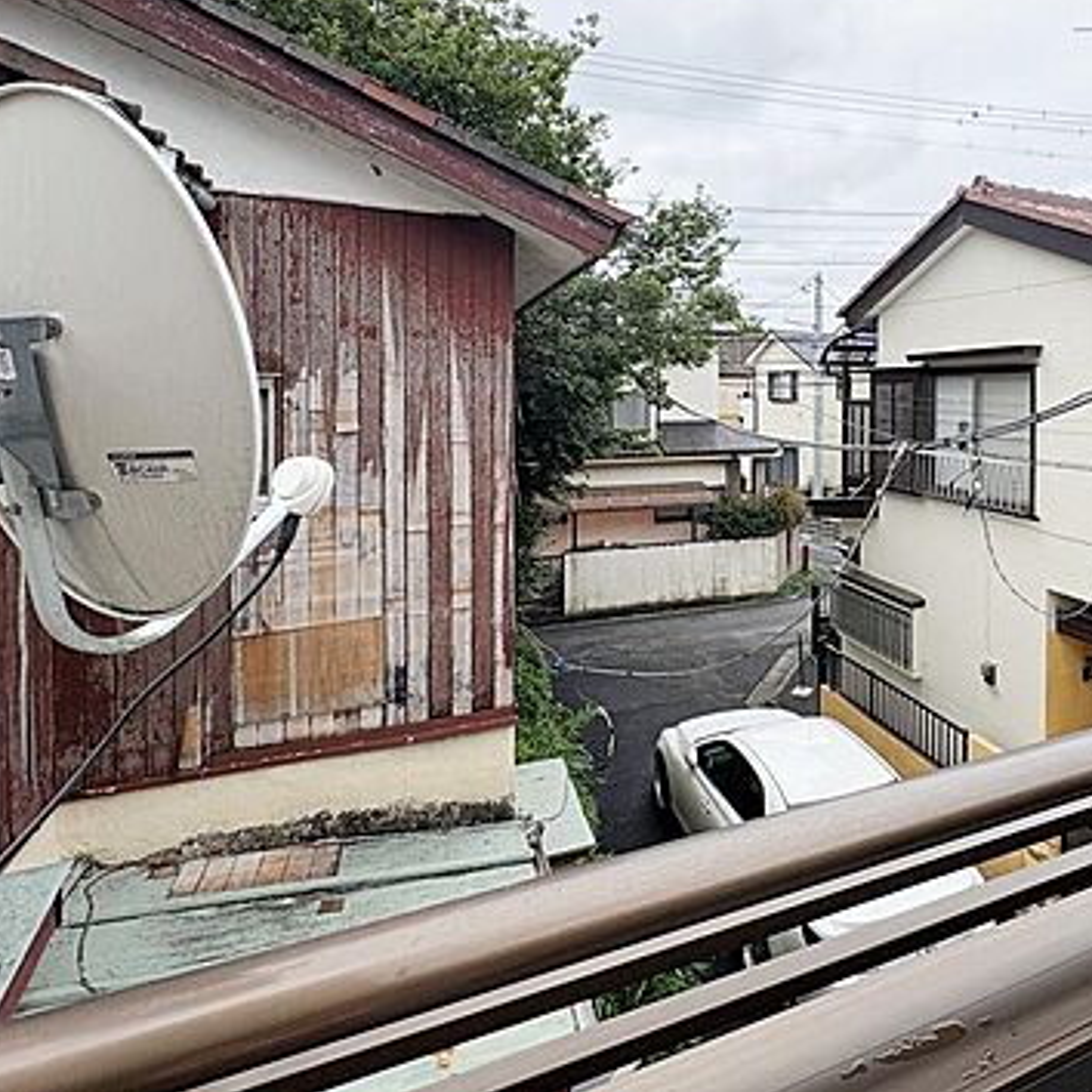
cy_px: 401
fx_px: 749
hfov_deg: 68.1
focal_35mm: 21
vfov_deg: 70.8
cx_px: 802
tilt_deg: -0.4
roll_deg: +1.6
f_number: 2.2
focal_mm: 2.22
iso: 50
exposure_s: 1/1449
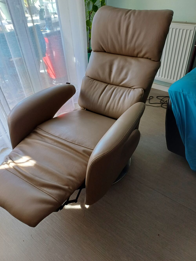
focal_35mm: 25
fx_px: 189
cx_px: 98
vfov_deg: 69.4
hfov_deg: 54.9
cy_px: 130
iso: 160
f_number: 1.8
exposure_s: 1/50
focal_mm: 4.65
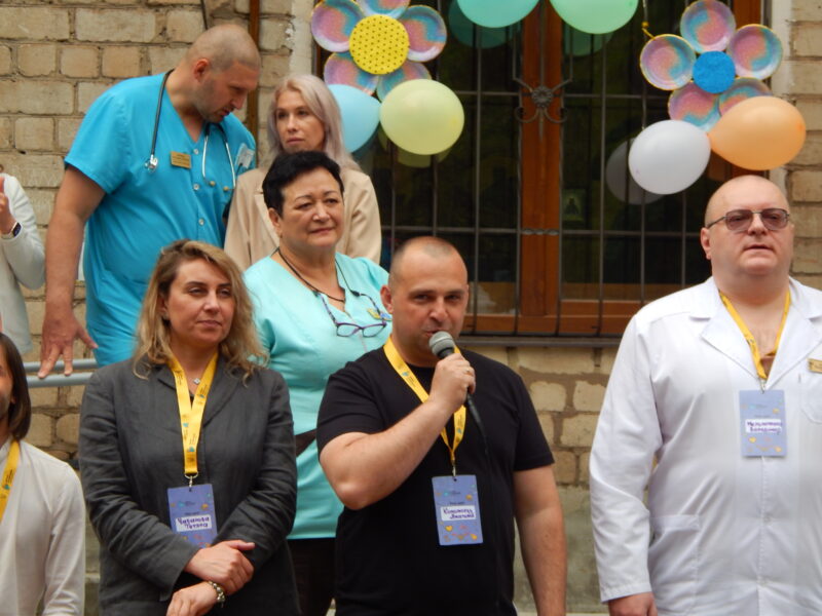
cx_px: 411
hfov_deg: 14.9
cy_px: 308
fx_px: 3135
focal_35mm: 132
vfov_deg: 11.2
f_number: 4.8
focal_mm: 23.4
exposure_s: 1/80
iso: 125
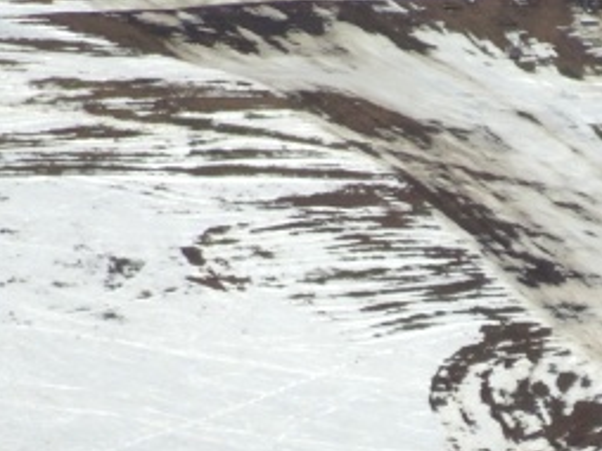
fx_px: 39405
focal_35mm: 2268
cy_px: 47
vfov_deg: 0.7
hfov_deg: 0.9
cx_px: 718
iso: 80
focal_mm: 123
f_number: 6.4
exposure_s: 1/800
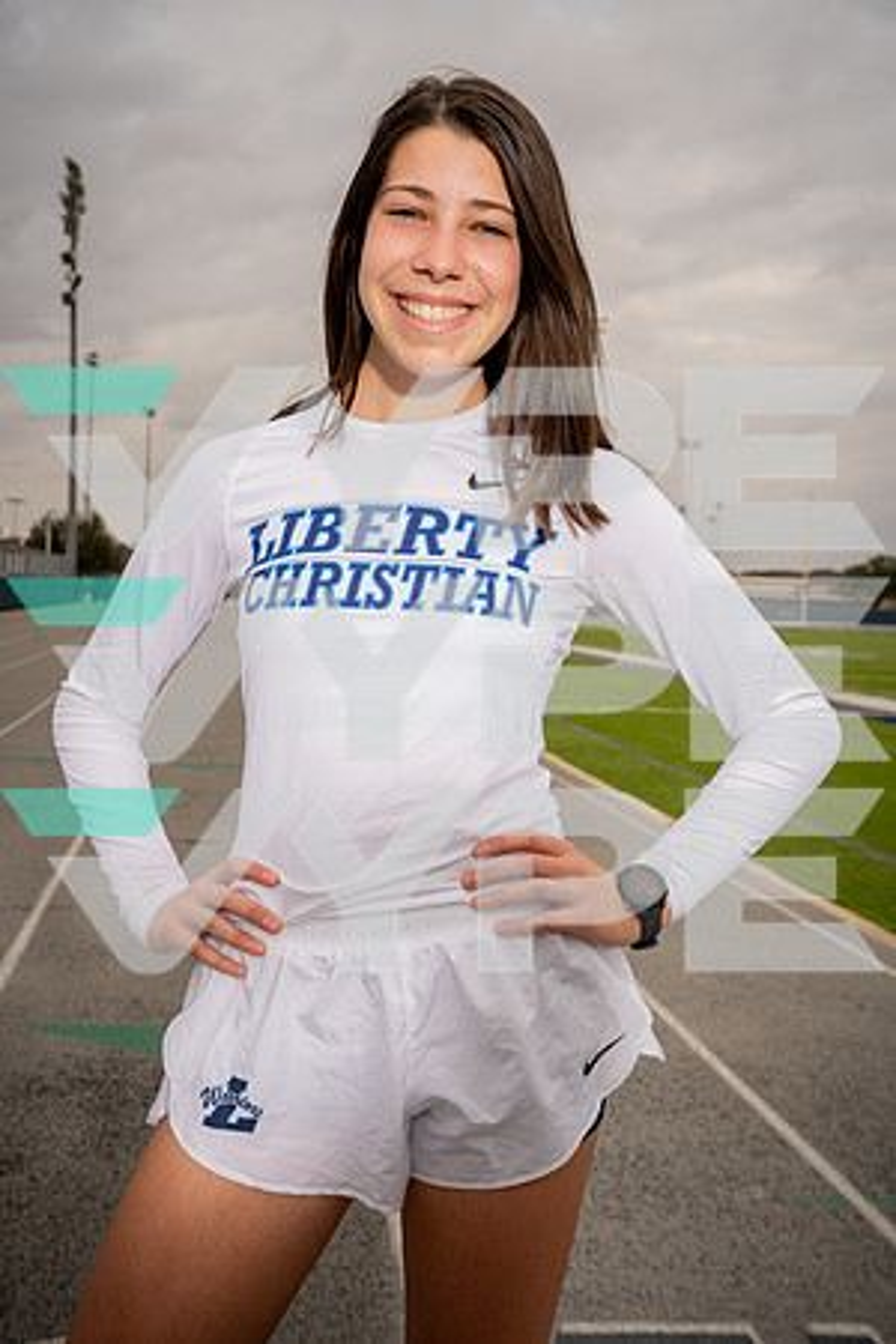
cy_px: 672
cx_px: 448
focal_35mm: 41
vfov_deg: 47.4
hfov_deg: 32.6
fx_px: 1531
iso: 250
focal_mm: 41
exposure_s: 1/250
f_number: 8
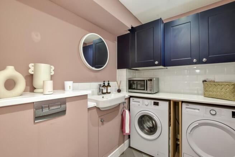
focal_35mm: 15
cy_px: 78
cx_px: 118
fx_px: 98
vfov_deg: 77.4
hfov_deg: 100.4
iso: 640
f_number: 8
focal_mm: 10
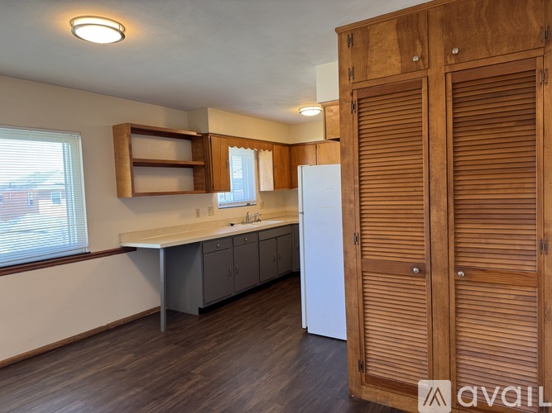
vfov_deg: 56.8
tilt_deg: -2.9
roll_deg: +2.3
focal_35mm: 24
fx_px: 383
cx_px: 276
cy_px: 206
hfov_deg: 71.6
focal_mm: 6.76
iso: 125
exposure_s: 1/60
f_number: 1.78
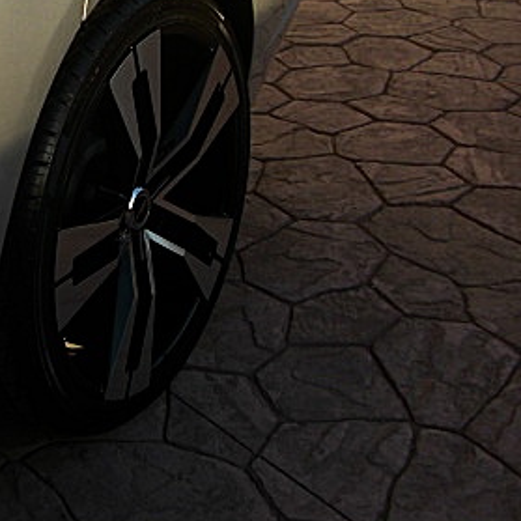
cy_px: 153
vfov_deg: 23.5
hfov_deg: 22.6
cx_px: -17
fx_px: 1243
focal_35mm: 73
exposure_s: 1/400
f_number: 2.8
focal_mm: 6.3
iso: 50
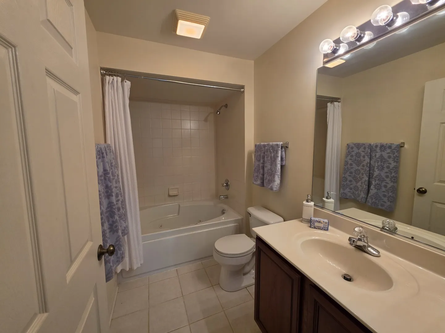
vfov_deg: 89.9
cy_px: 166
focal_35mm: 13
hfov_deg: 106.2
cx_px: 222
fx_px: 167
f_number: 1.9
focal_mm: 2.2
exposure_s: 1/120
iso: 80
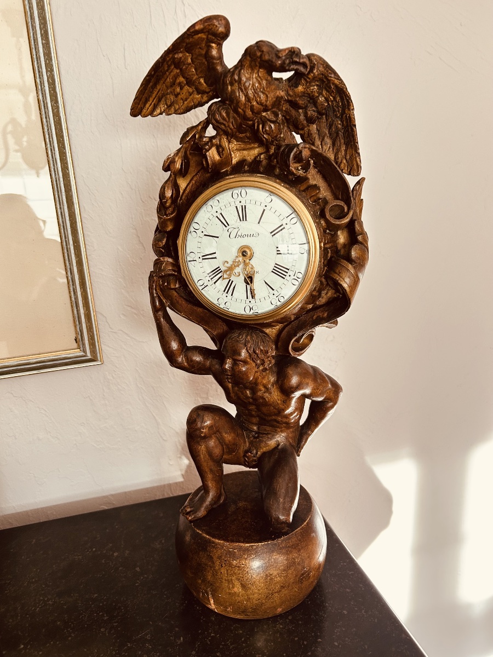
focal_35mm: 26
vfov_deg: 67.3
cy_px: 328
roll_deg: +2.0
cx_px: 246
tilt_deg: -14.8
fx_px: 494
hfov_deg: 53.1
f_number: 1.5
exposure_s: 1/121
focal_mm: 5.7
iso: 125
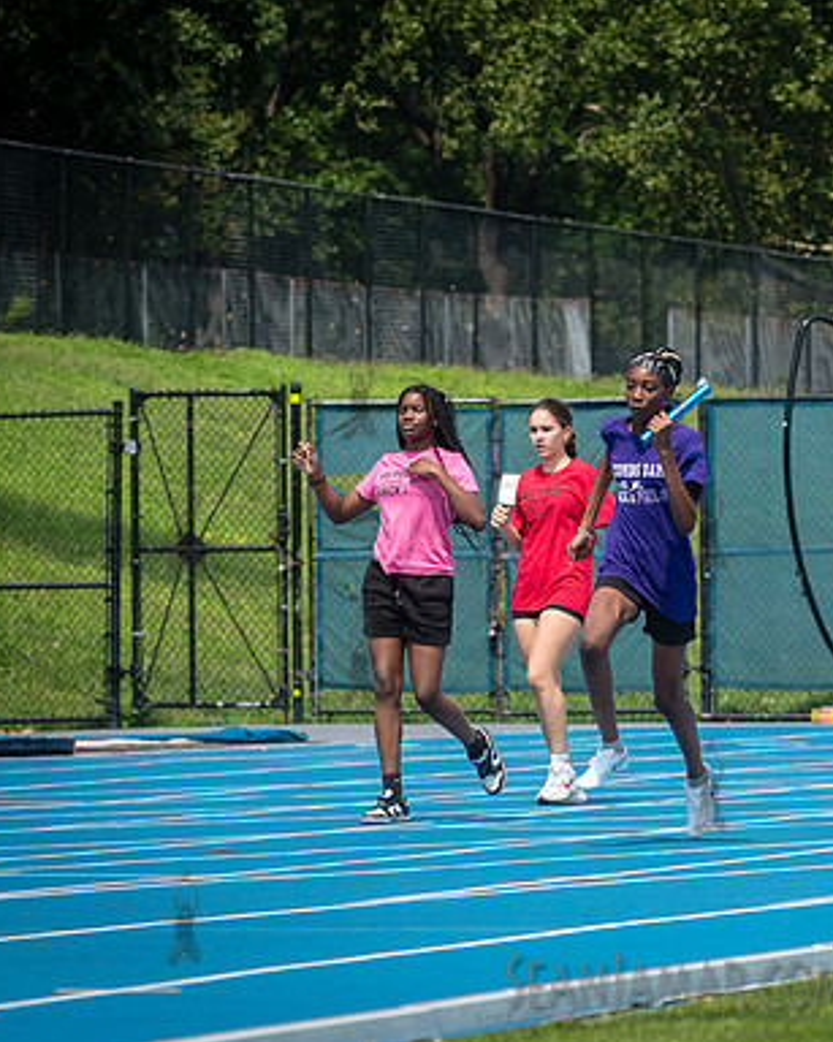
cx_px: 708
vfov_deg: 7.1
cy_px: 528
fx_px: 8447
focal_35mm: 274
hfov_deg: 5.6
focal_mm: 125
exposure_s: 1/1250
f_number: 5
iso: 160
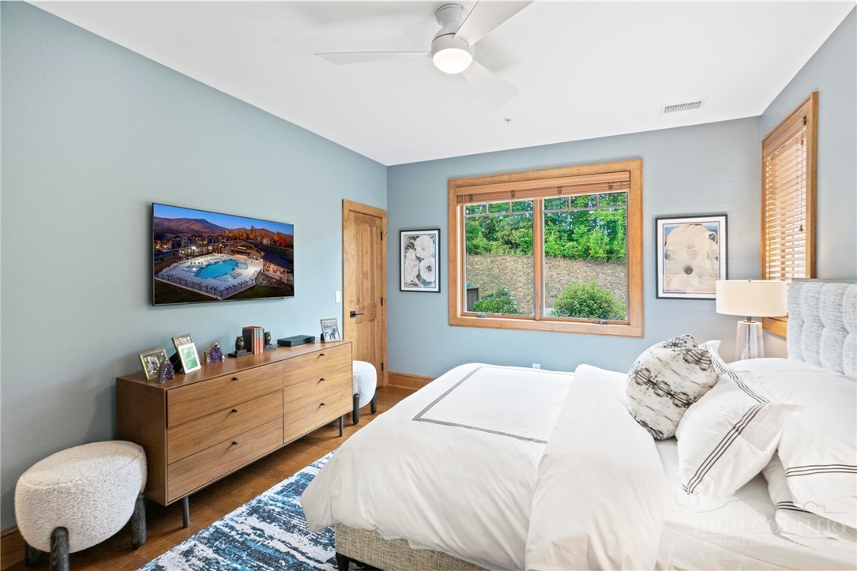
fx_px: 381
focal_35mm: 16
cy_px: 286
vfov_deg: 73.7
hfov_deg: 96.7
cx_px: 428
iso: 6400
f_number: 6.3
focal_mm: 16
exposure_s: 1/25
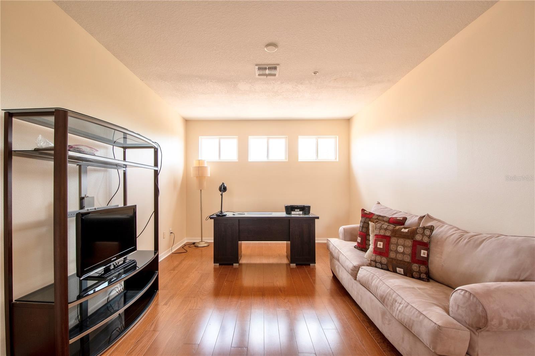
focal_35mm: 15
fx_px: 223
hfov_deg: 100.4
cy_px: 178
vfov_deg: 77.3
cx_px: 268
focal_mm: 10
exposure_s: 1/50
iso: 320
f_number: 7.1
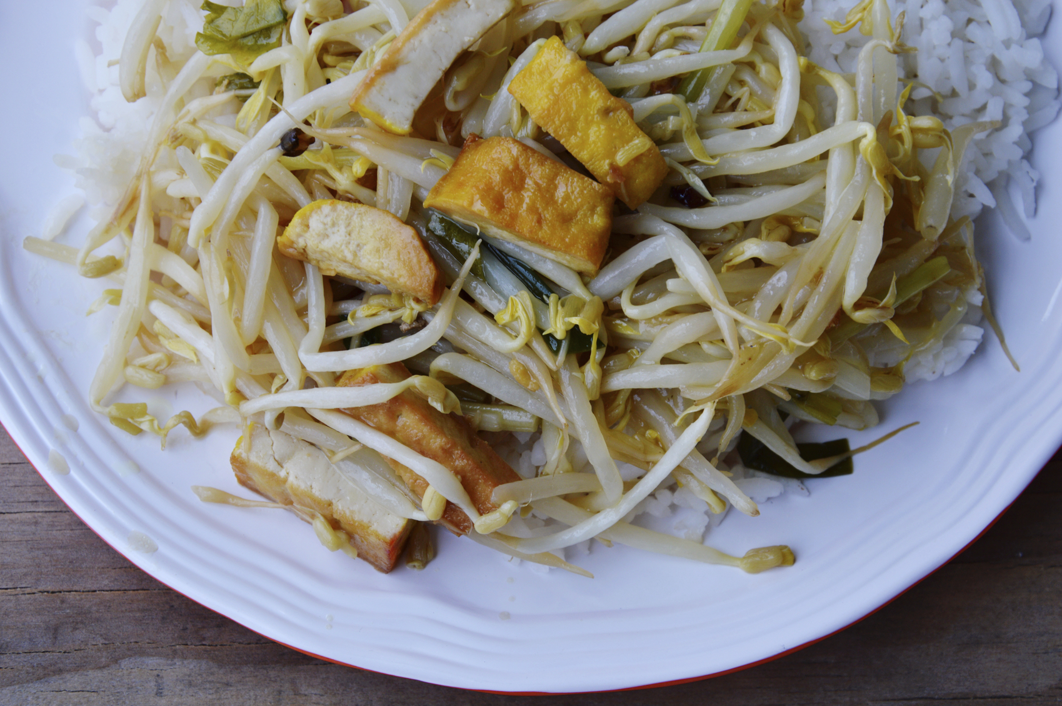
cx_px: 531
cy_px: 353
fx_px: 2741
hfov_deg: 21.9
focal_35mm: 93
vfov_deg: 14.7
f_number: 8
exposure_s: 1/160
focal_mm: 62
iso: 100
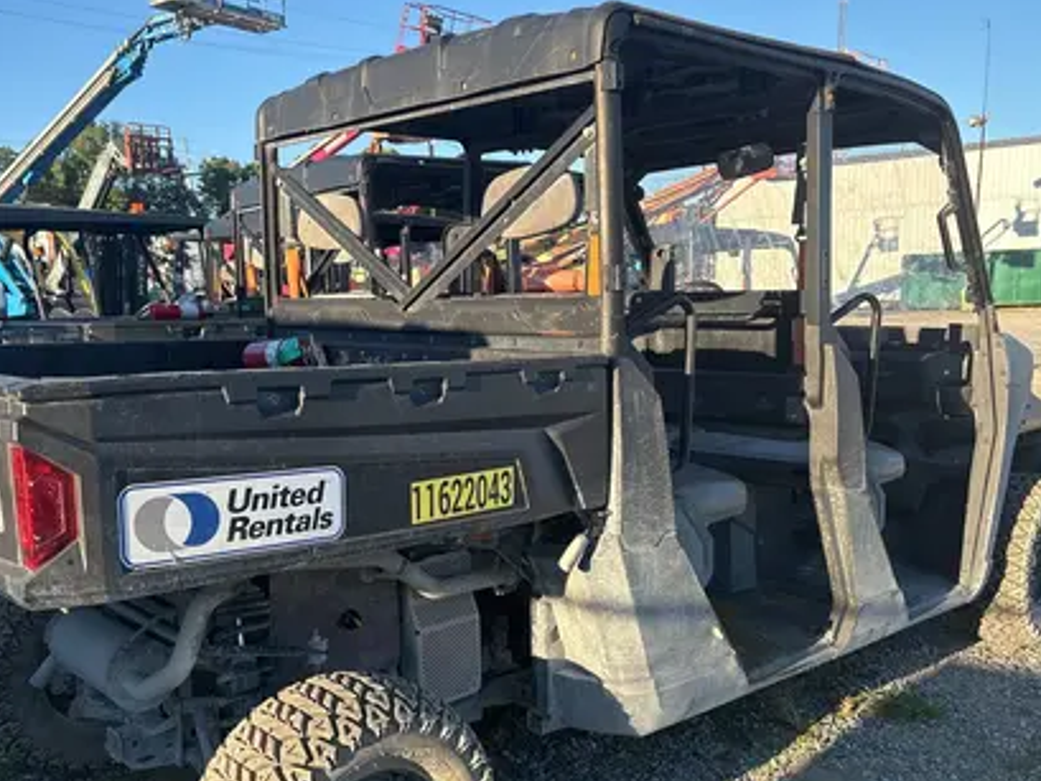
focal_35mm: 35
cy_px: 510
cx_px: 479
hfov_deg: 52.6
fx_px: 1053
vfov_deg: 40.3
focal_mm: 5.96
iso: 50
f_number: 1.6
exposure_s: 1/787
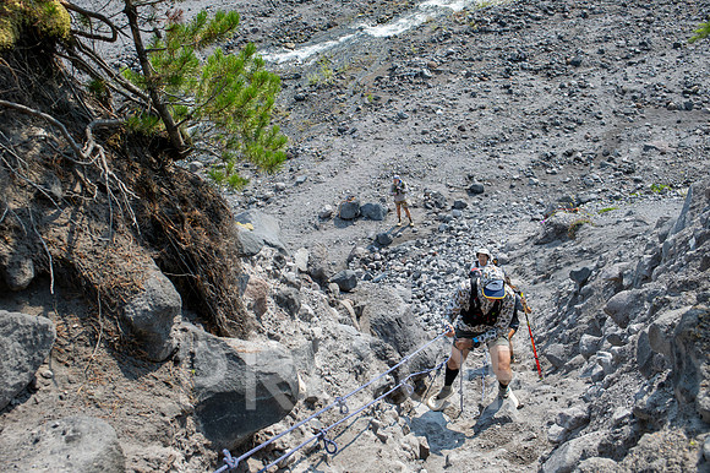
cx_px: 355
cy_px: 236
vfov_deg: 31.9
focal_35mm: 42
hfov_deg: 46.4
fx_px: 828
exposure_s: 1/1250
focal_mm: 28
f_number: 5
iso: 200
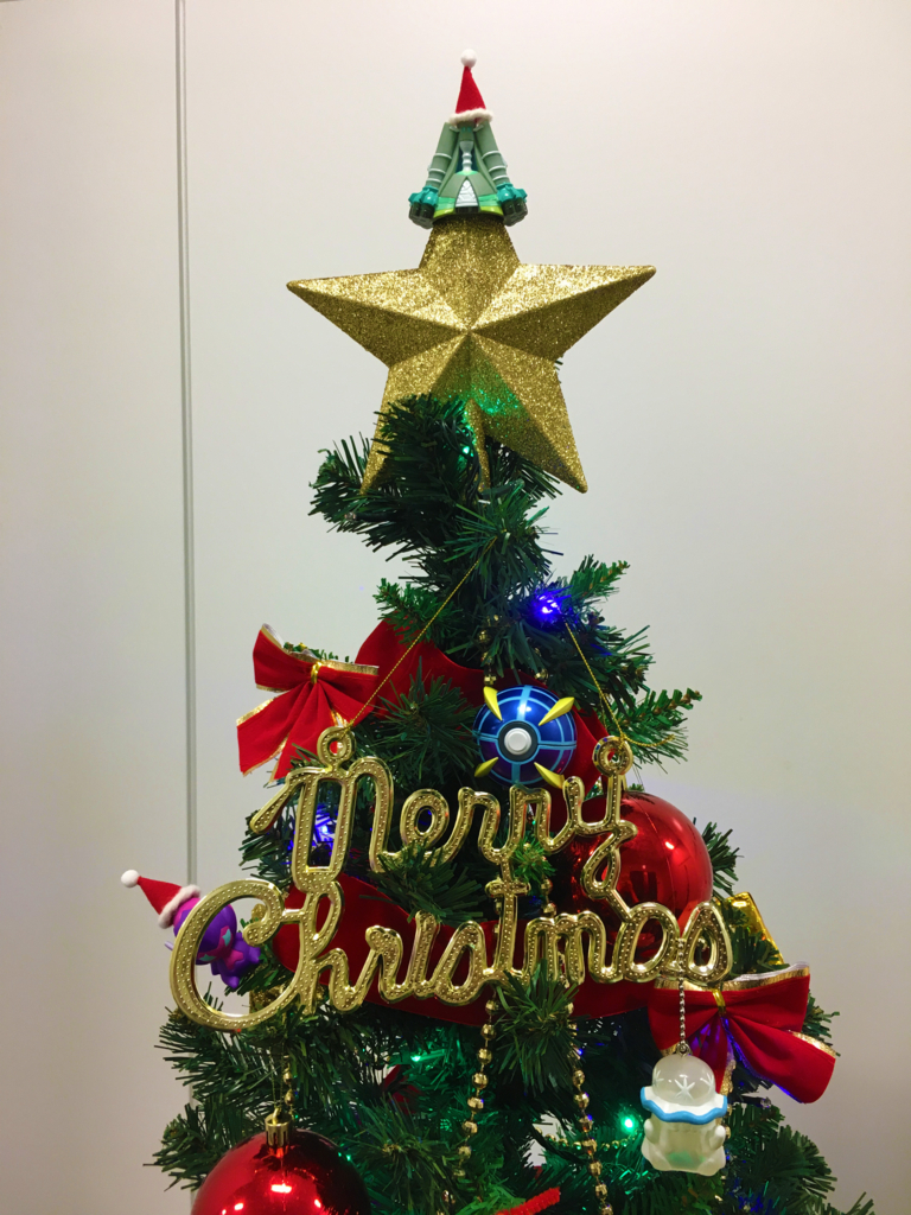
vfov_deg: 61.7
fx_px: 1018
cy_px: 608
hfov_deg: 48.2
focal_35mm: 29
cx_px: 456
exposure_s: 1/33
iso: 80
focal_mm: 4.15
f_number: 2.2
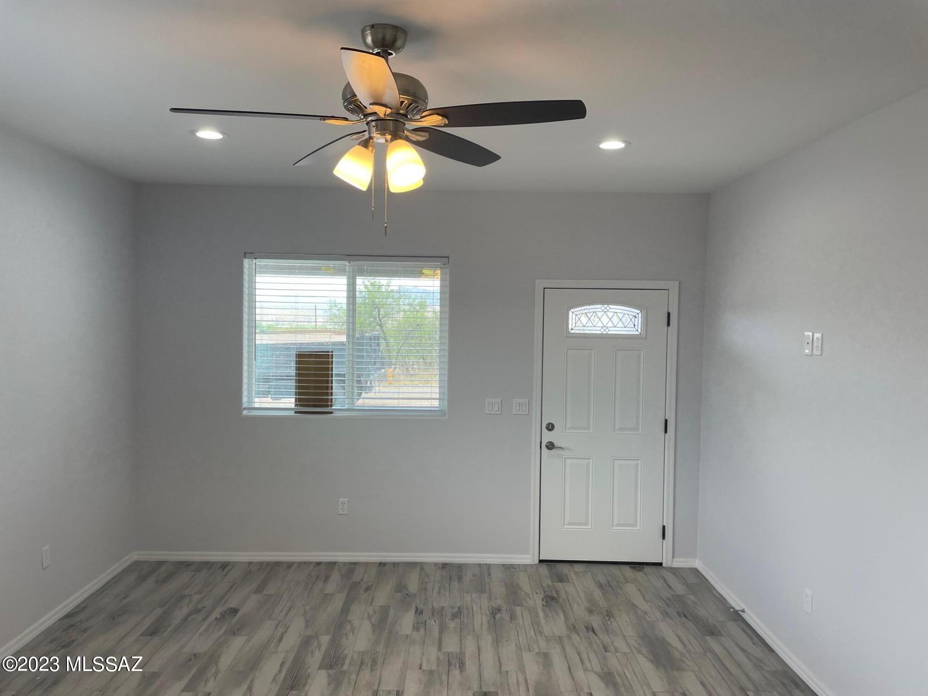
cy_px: 348
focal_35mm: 26
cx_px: 464
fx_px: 697
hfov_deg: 67.3
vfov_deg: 53.1
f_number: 1.6
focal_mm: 4.2
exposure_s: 1/120
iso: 40
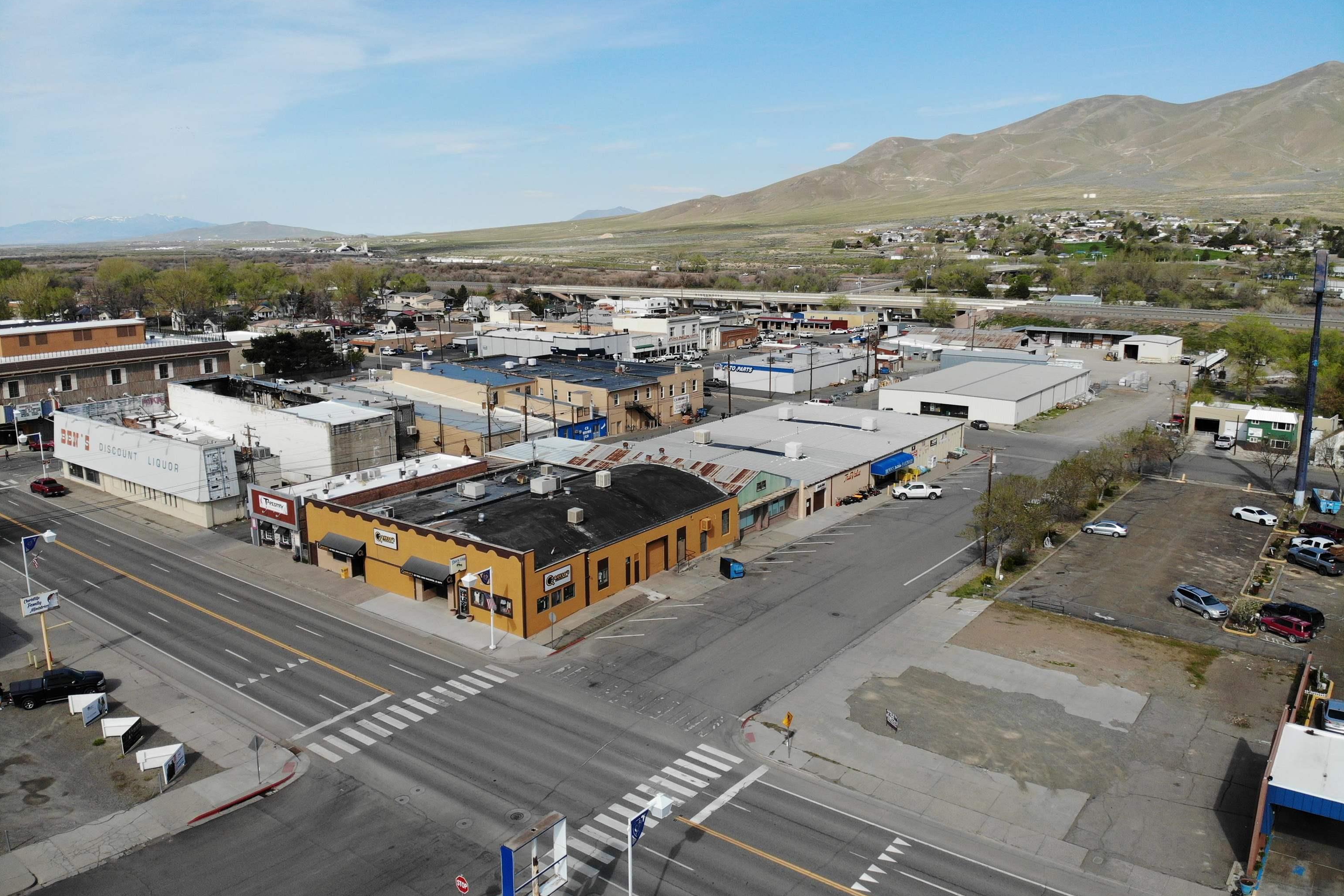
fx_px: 933
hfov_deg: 71.5
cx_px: 672
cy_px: 437
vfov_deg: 51.3
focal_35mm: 25
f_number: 2.8
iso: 100
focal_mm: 4.5
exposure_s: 1/1105
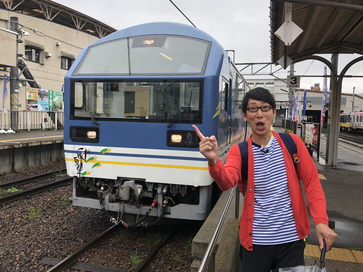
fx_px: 304
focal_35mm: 29
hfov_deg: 61.7
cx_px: 186
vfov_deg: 48.2
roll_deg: -1.2
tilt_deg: -2.5
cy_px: 132
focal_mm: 4
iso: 20
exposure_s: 1/289
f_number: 1.8
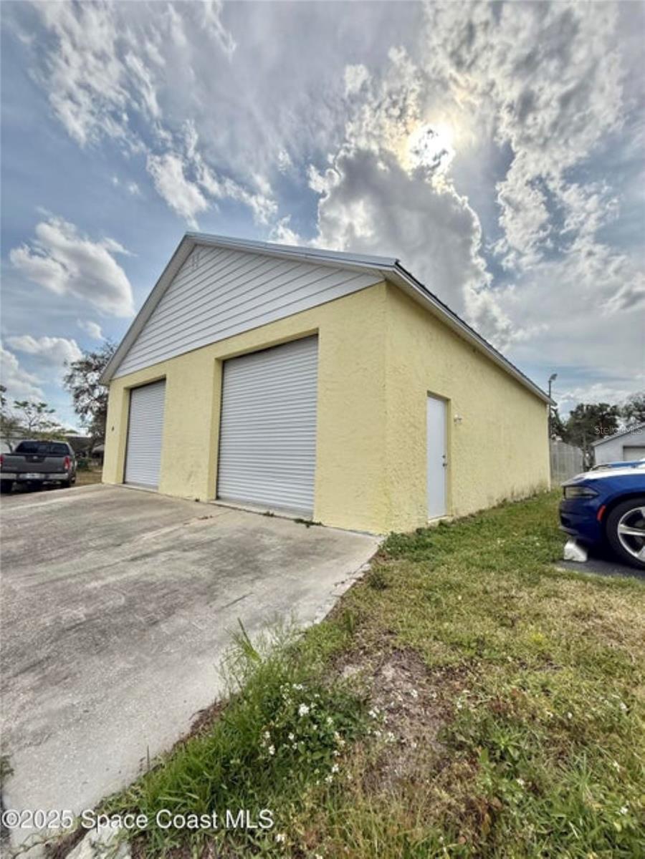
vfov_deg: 102.1
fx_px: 348
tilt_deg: +6.0
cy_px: 430
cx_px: 322
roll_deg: -1.4
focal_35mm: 14
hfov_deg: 85.7
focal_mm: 2.22
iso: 80
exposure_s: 1/3460
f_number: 2.2
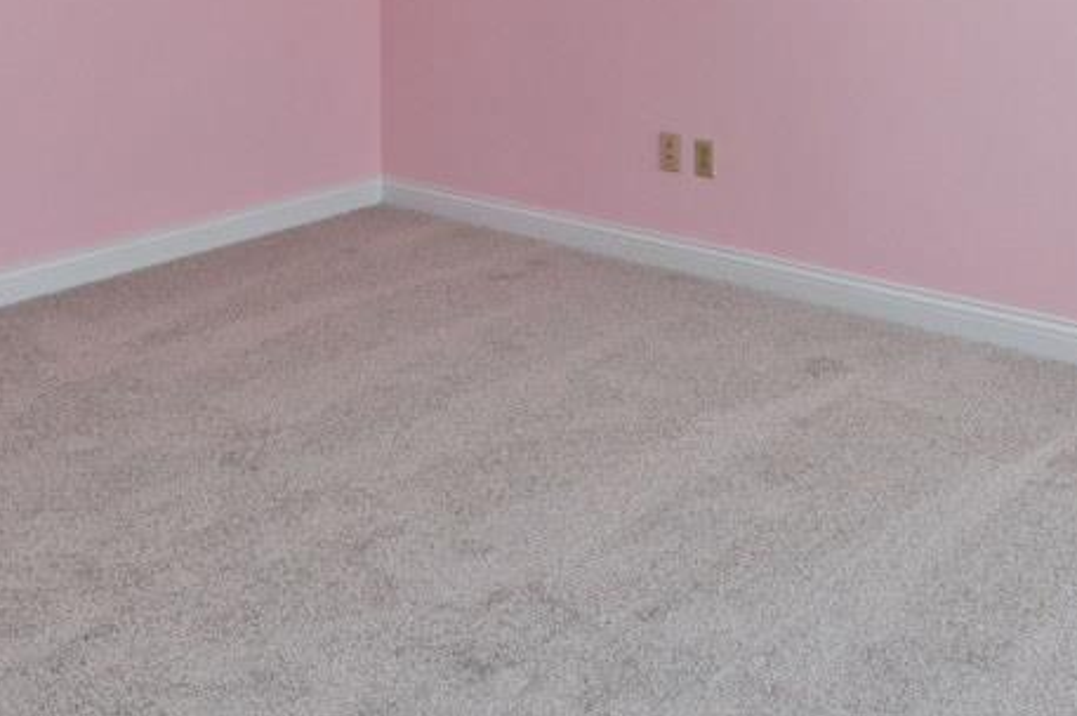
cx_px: 504
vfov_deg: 25.9
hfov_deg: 42.7
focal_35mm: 46
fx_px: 1375
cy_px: -158
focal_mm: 14
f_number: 5
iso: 200
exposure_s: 1/100
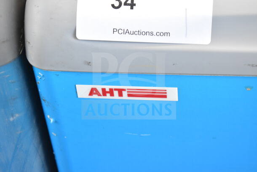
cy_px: 86
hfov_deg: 24.6
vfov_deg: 16.6
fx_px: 589
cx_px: 128
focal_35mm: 82
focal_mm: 55
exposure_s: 1/100
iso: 3200
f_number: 5.6
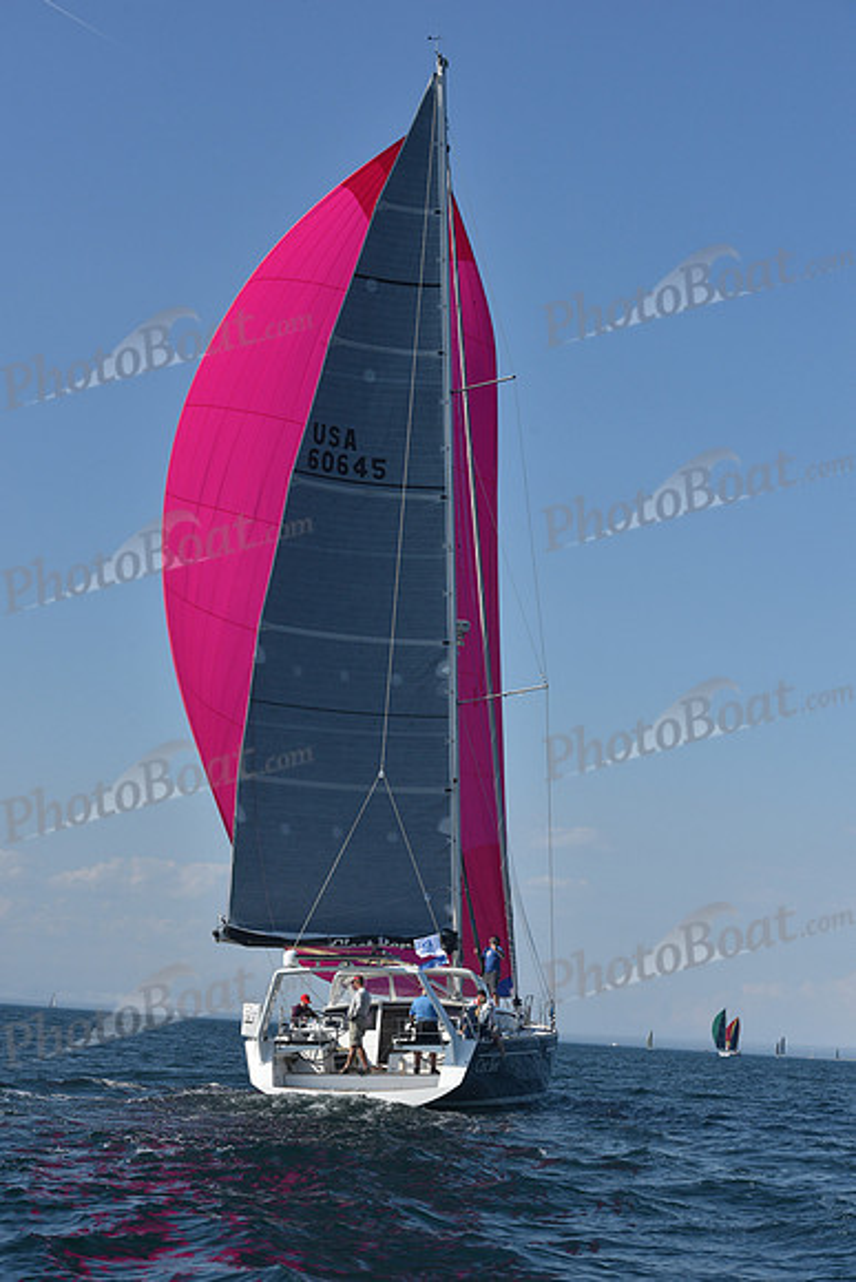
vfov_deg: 28.8
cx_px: 428
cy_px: 641
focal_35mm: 70
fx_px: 2495
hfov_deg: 19.5
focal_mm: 70
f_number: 9
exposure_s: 1/1250
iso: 320
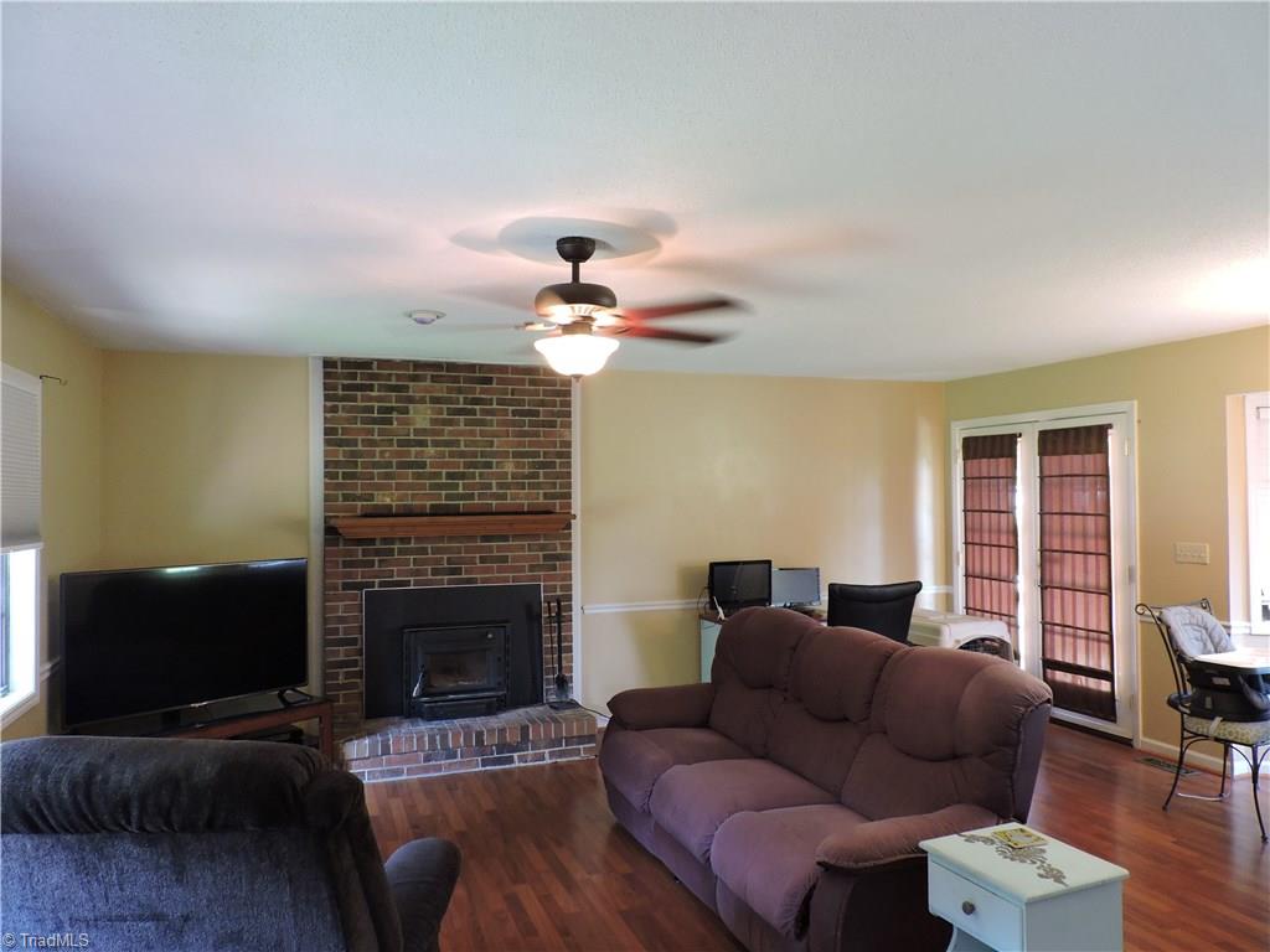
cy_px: 476
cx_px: 635
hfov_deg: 71.6
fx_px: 881
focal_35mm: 24
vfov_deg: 56.8
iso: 400
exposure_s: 1/15
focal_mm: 4.3
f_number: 3
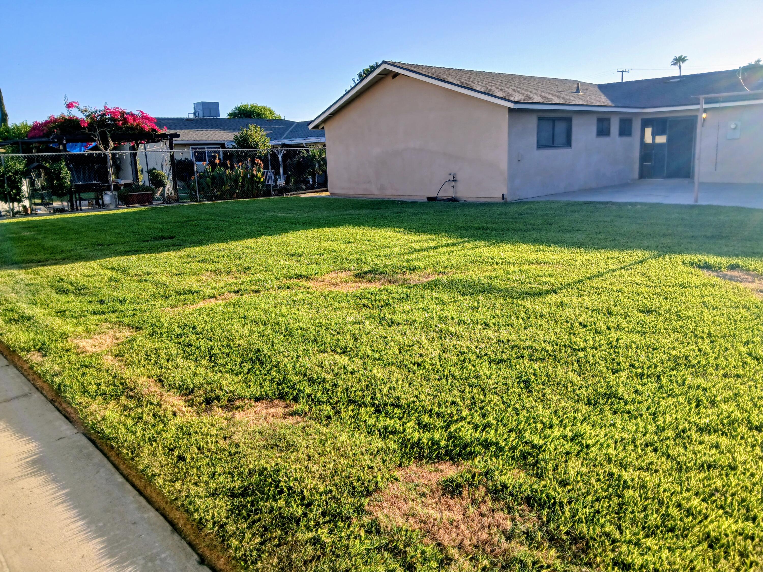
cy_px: 286
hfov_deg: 67.3
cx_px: 382
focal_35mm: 26
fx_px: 573
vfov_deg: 53.1
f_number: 1.8
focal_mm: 3.98
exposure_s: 1/310
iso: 20
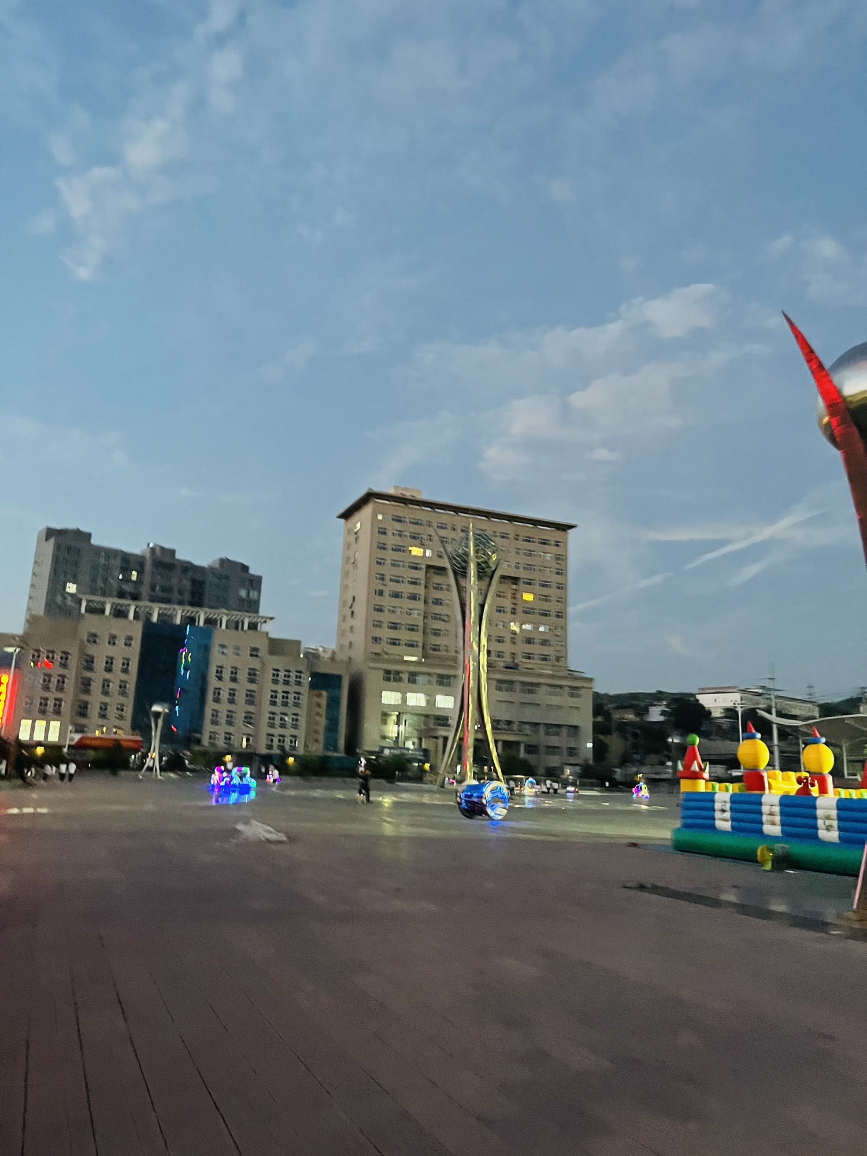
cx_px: 434
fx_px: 868
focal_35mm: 26
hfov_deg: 53.1
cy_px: 578
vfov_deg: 67.3
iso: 640
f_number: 1.6
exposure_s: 1/25
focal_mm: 5.1
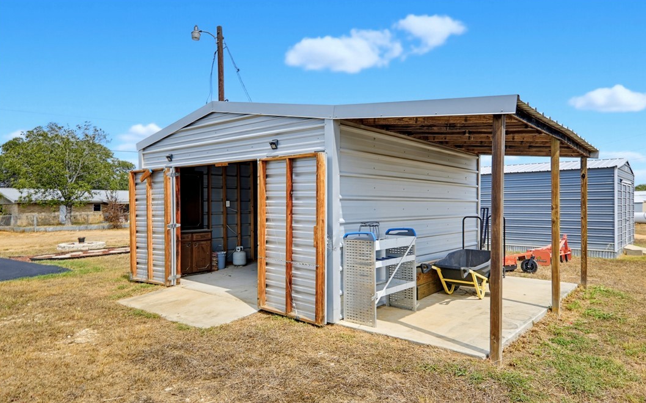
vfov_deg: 55.0
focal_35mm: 22
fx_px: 387
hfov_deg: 79.7
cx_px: 327
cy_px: 214
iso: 125
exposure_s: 1/1600
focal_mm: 14
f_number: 7.1
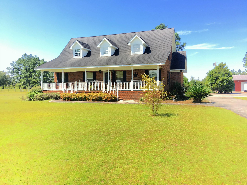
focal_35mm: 29
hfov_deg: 61.7
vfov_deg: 48.2
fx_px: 207
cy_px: 92
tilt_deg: -0.9
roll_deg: +0.4
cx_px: 124
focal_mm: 4.15
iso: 25
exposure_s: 1/490
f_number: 2.2
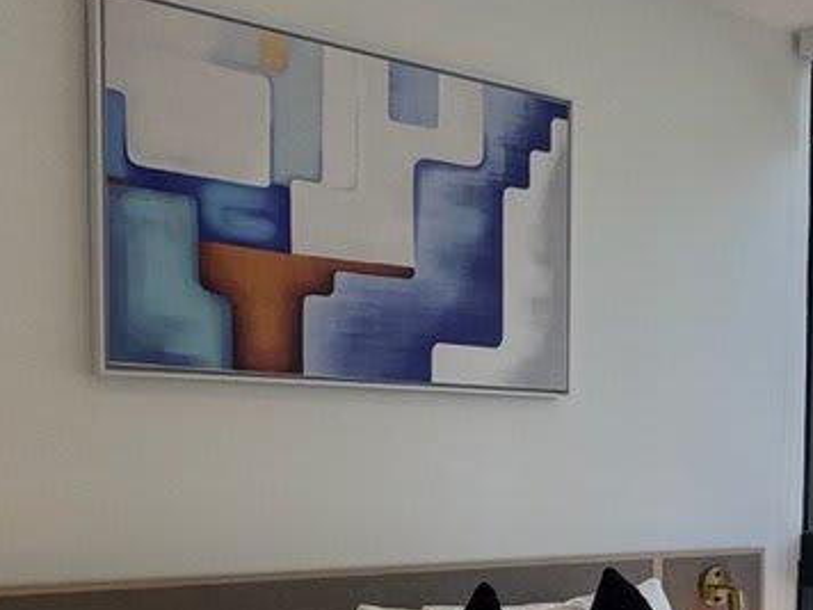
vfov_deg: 24.1
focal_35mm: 59
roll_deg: -1.0
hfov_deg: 31.4
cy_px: 559
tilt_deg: -4.4
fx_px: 1386
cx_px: 708
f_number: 2.2
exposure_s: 1/120
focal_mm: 2.2
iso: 80
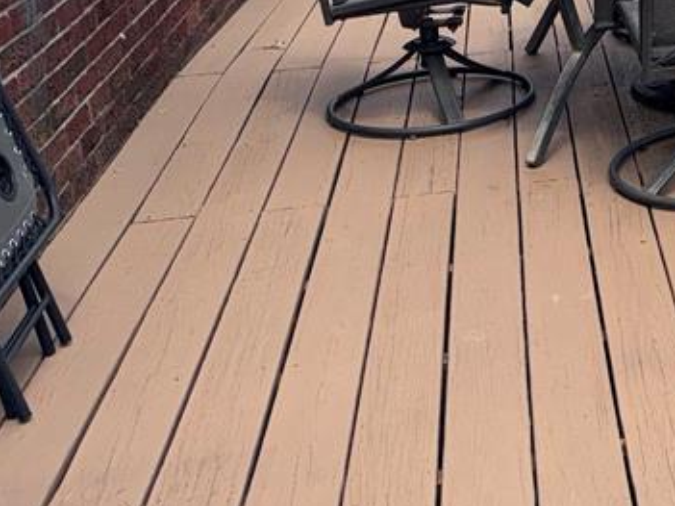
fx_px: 1365
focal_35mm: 70
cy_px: -129
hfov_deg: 24.5
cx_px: 856
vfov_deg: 19.5
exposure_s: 1/2525
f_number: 1.78
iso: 50
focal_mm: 6.76
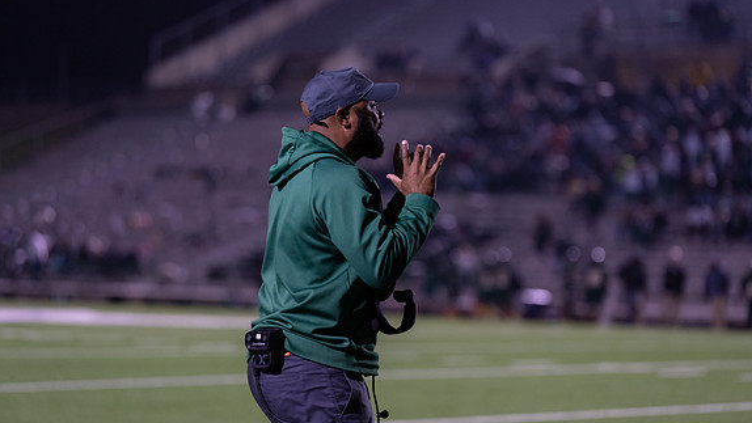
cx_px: 377
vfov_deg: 8.4
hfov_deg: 14.8
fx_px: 2892
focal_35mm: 145
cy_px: 226
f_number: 2.8
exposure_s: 1/1250
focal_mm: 137
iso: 1250
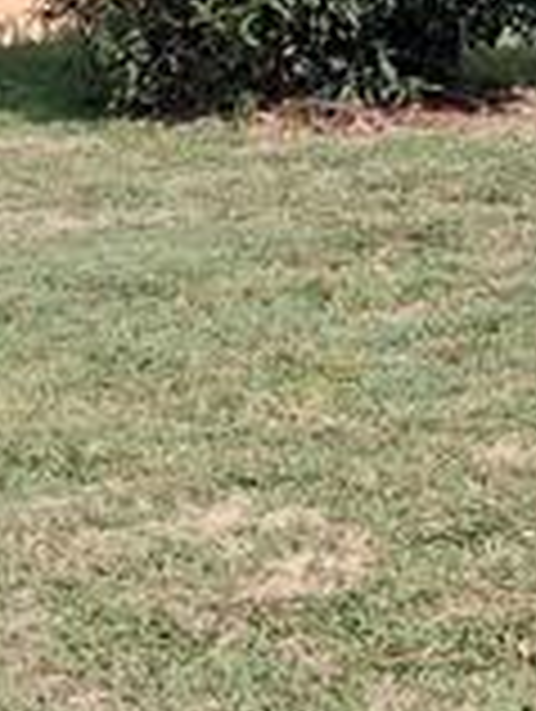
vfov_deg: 14.4
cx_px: 896
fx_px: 2697
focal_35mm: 131
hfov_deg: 10.8
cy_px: -202
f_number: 1.8
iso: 25
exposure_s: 1/424
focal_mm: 4
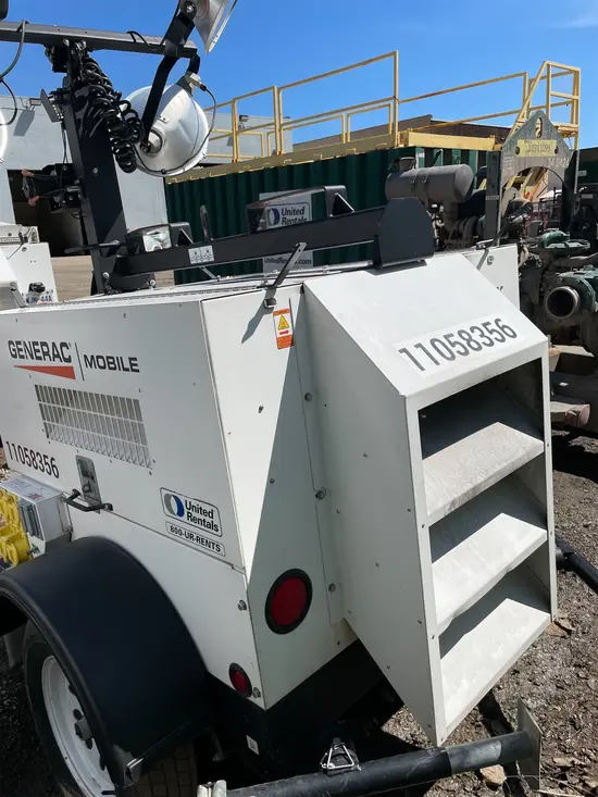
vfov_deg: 67.3
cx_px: 299
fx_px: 599
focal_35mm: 26
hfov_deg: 53.1
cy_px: 398
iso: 50
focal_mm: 4.2
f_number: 1.6
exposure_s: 1/6494
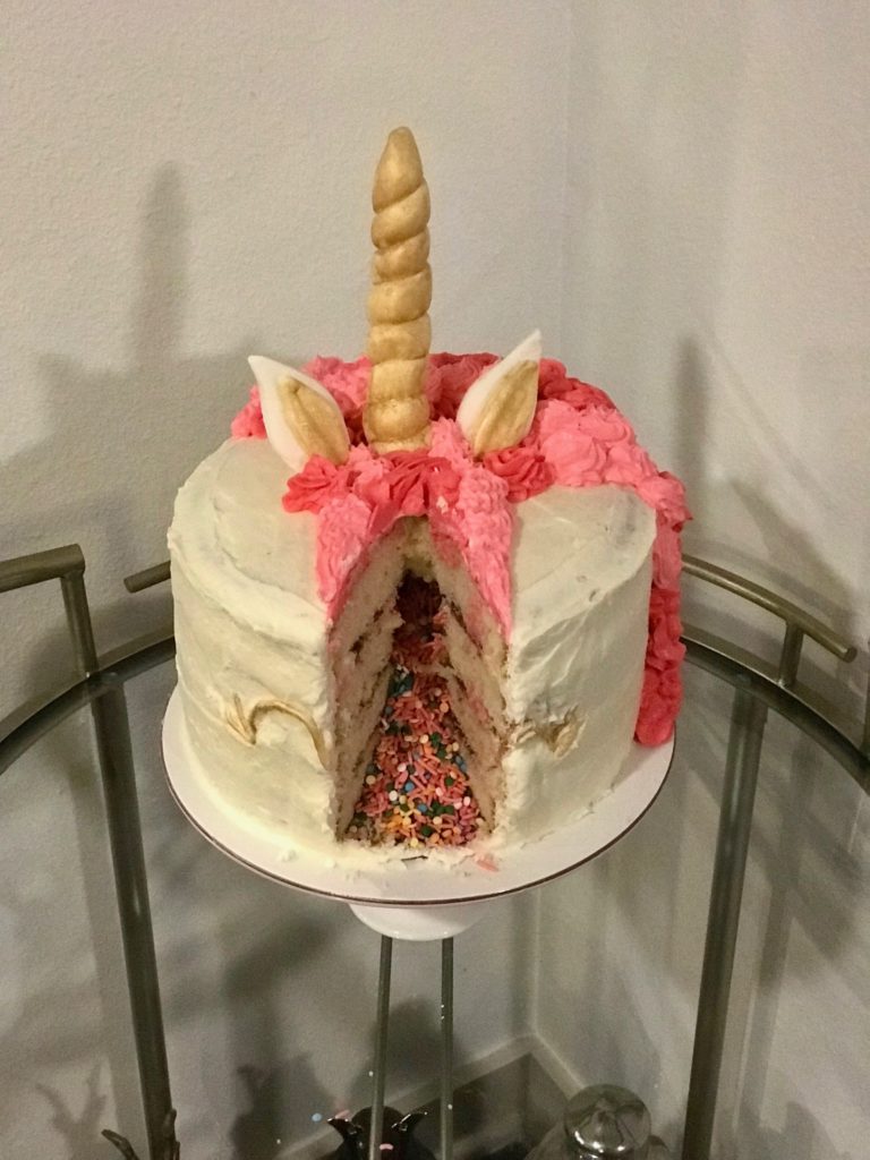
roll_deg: +1.0
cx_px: 435
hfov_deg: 25.7
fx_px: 1910
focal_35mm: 57
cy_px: 580
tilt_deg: -36.5
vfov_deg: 33.8
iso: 1250
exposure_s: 1/60
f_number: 2.8
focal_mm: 6.6
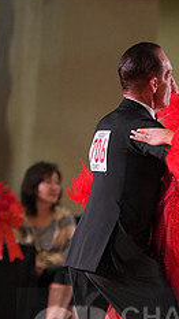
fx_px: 3613
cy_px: 334
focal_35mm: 428
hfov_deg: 2.8
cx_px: 206
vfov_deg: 5.0
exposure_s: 1/400
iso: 1000
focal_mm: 164
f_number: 2.8
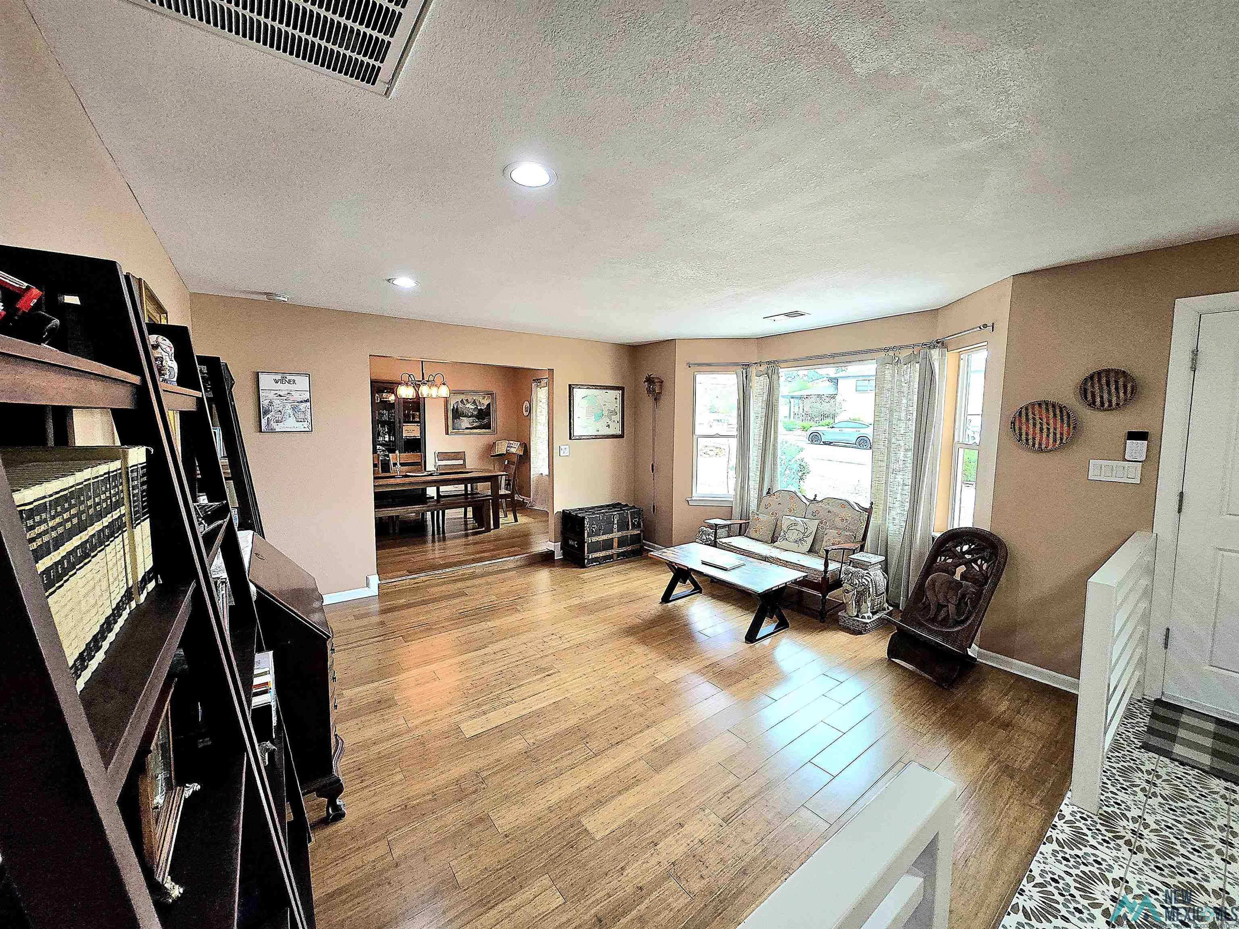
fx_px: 465
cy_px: 464
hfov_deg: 106.2
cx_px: 620
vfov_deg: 89.9
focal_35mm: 13
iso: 100
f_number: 2.2
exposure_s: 1/60.2
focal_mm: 1.7
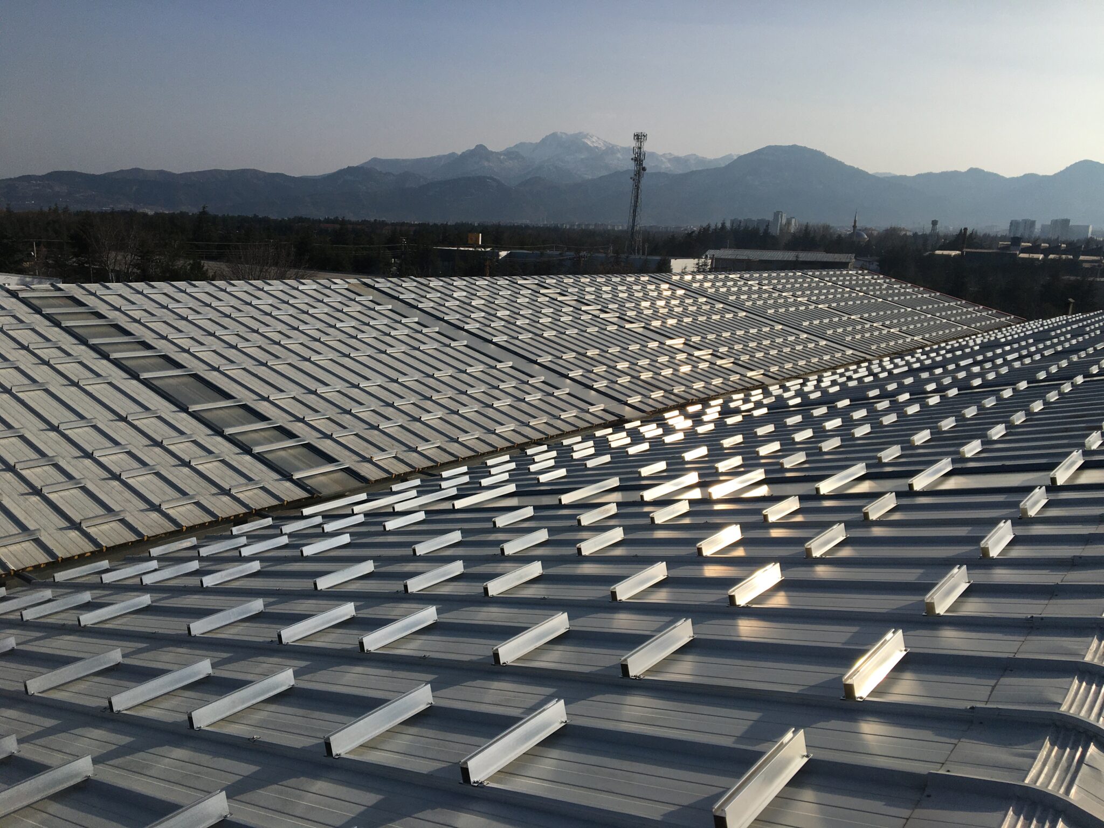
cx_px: 552
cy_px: 414
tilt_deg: -9.9
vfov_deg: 48.2
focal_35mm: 29
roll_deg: +0.2
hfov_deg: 61.7
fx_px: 925
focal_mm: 4.15
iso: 25
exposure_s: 1/4525
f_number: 2.2
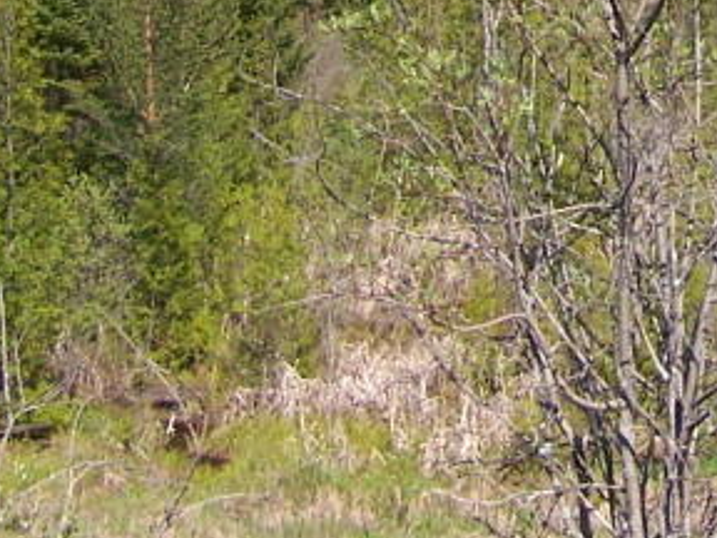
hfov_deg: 14.1
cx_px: 921
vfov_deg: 10.5
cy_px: -339
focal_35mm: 135
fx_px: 2796
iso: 80
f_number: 4
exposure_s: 1/640
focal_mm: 6.3
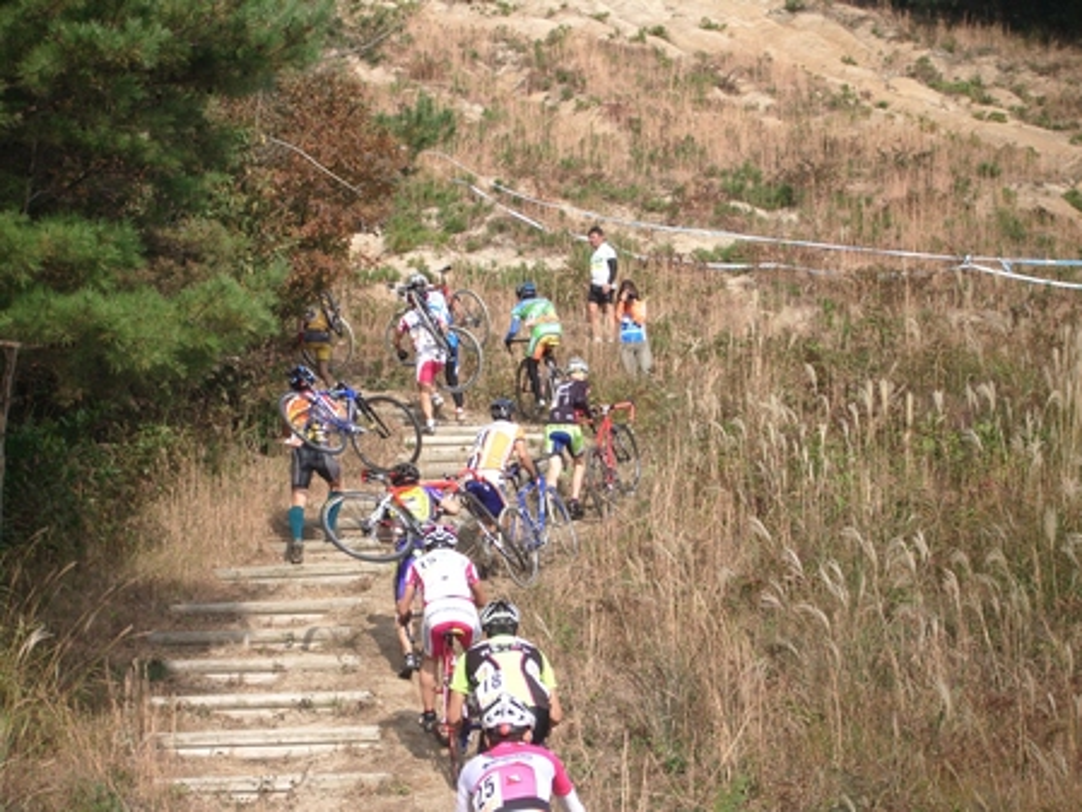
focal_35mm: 105
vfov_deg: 14.1
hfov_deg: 18.7
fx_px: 3283
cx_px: 541
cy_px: 406
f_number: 4.8
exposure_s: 1/250
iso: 80
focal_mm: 17.4
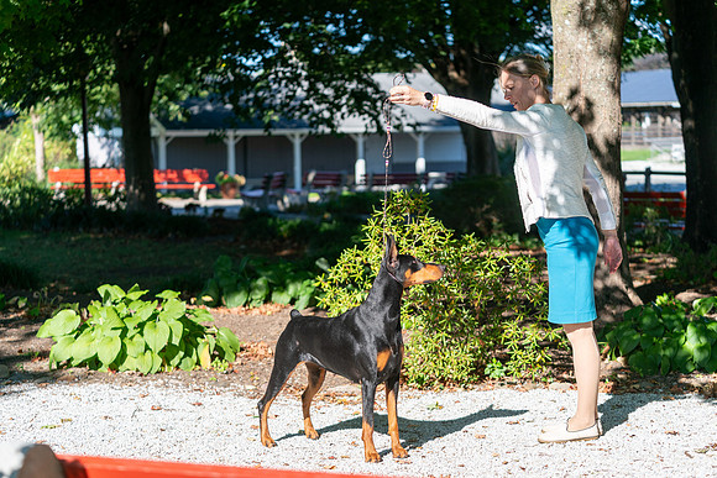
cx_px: 358
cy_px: 239
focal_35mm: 70
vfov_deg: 19.5
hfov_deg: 28.8
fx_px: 1394
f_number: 2.8
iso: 125
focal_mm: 70
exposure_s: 1/1250
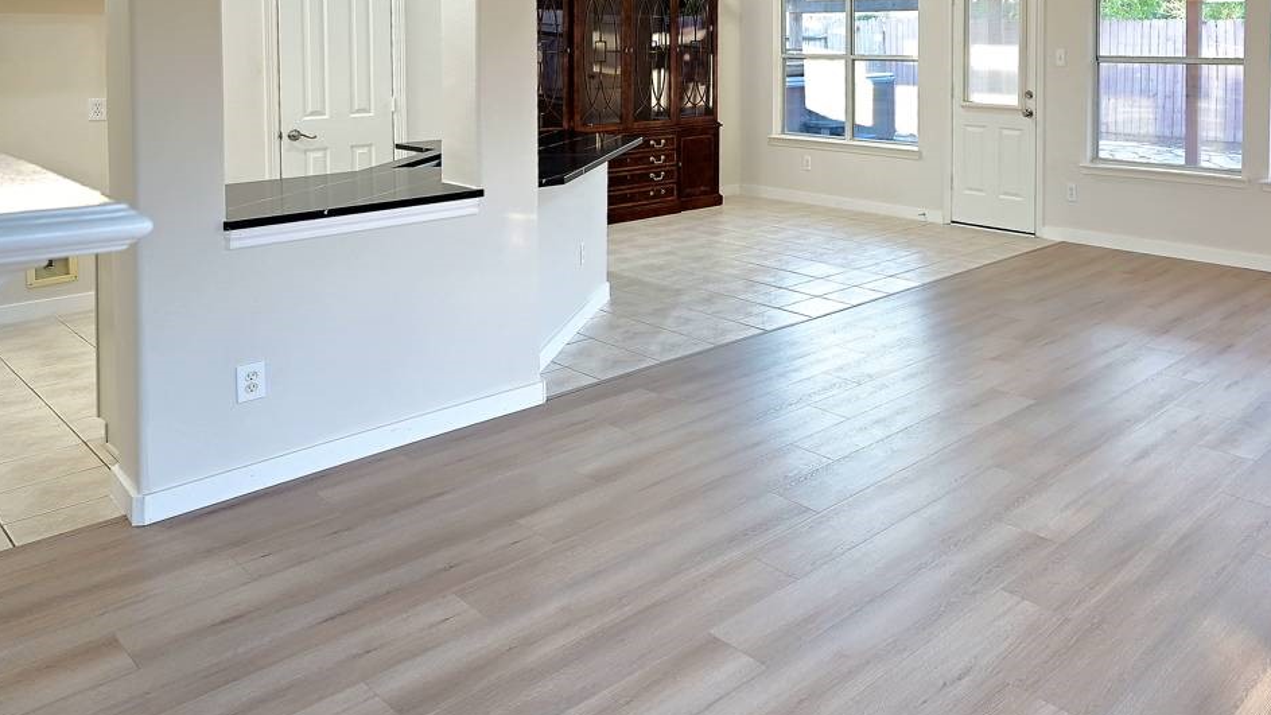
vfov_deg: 38.5
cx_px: 991
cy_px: 66
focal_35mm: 28
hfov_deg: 62.9
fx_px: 944
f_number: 4
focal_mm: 14
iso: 400
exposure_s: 1/30
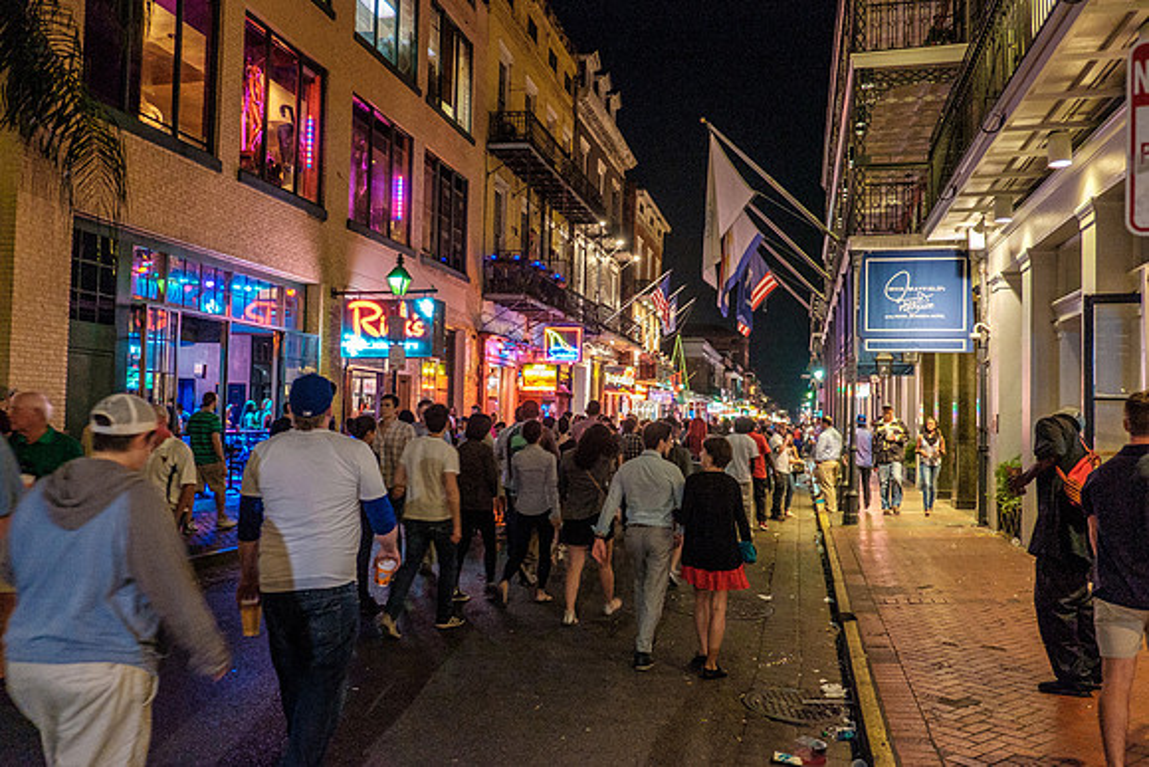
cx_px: 574
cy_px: 384
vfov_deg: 46.9
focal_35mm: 28
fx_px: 884
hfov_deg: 66.0
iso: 3200
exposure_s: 1/30
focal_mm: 18
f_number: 2.8
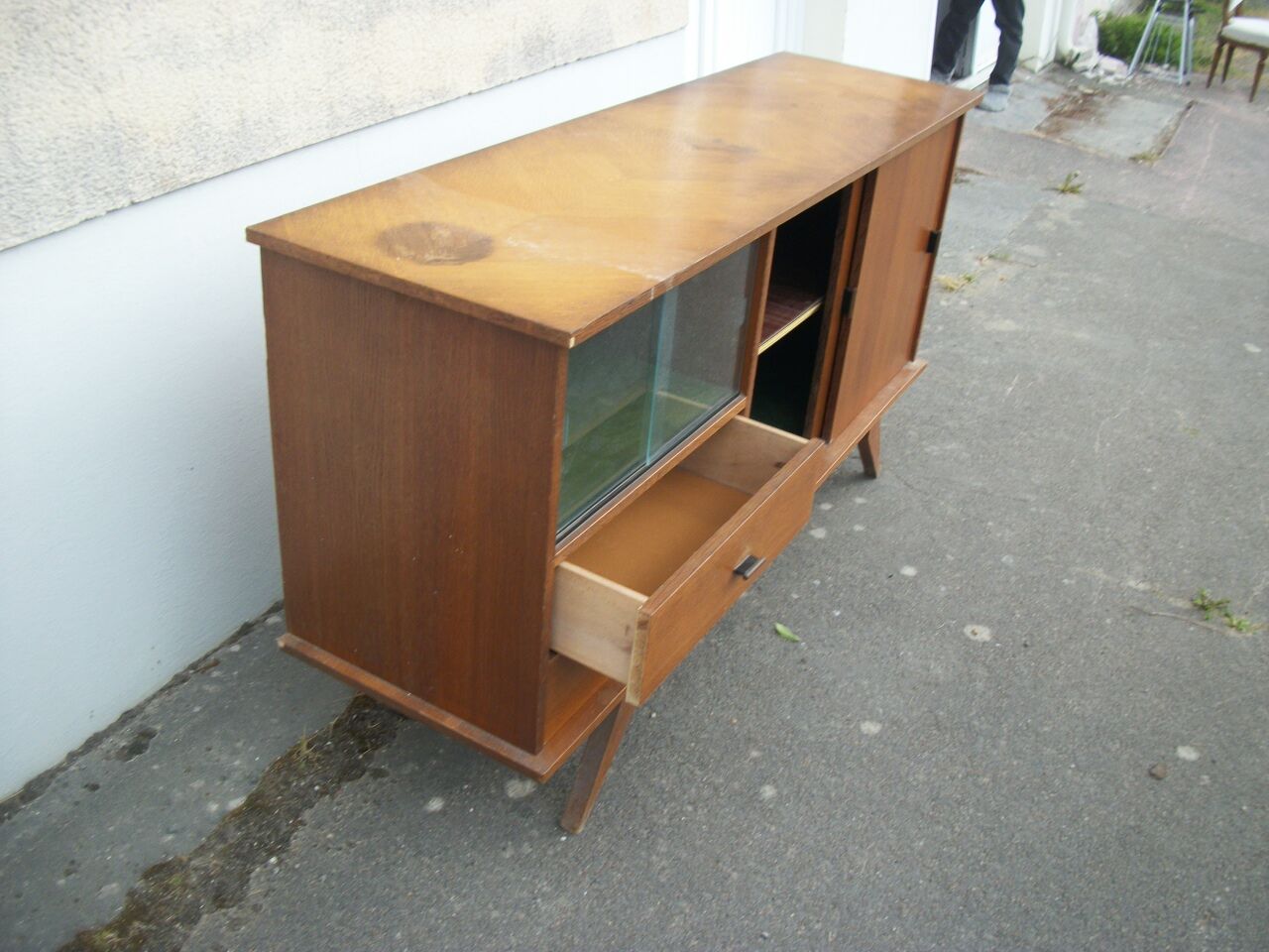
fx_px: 1173
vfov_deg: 44.2
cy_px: 476
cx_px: 634
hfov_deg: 56.8
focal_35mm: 32
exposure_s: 1/60
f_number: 8.8
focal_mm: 5.7
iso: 80
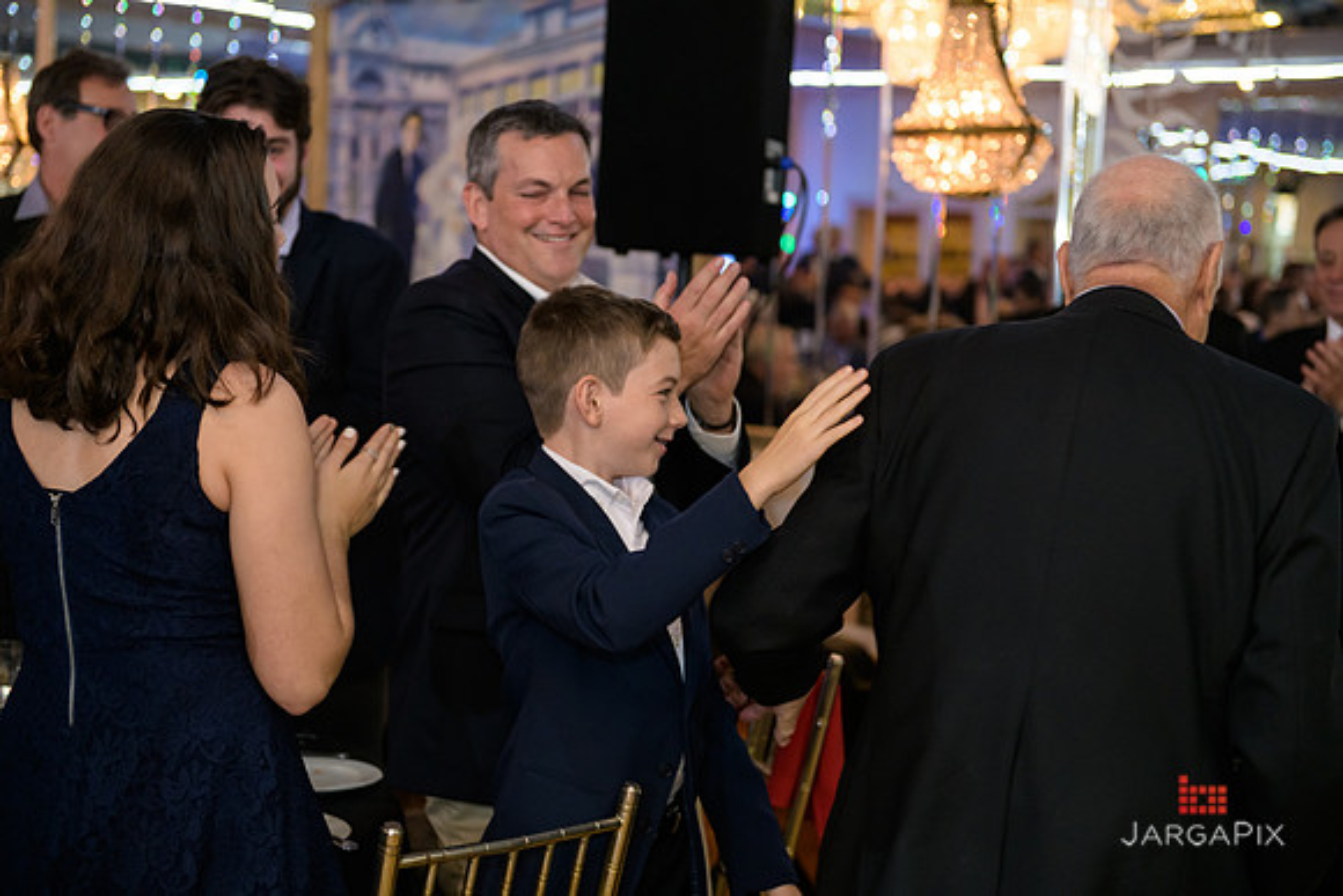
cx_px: 672
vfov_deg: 22.6
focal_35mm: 60
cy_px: 448
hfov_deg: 33.4
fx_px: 2239
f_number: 3.2
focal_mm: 60
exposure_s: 1/125
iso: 1000
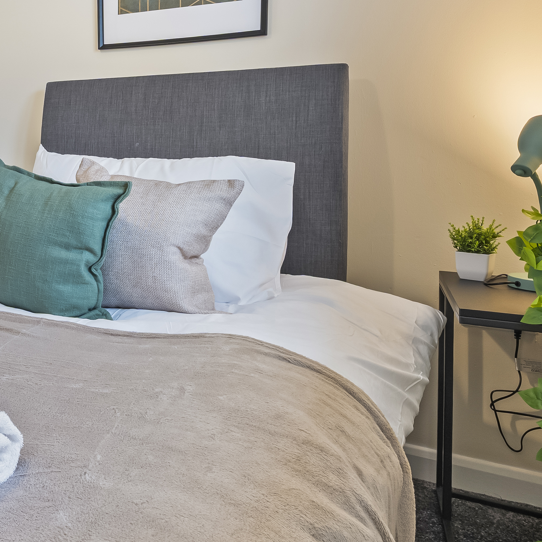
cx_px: -112
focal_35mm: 35
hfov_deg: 36.3
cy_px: 139
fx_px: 620
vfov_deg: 45.7
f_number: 9
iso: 640
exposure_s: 1/4
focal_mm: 14
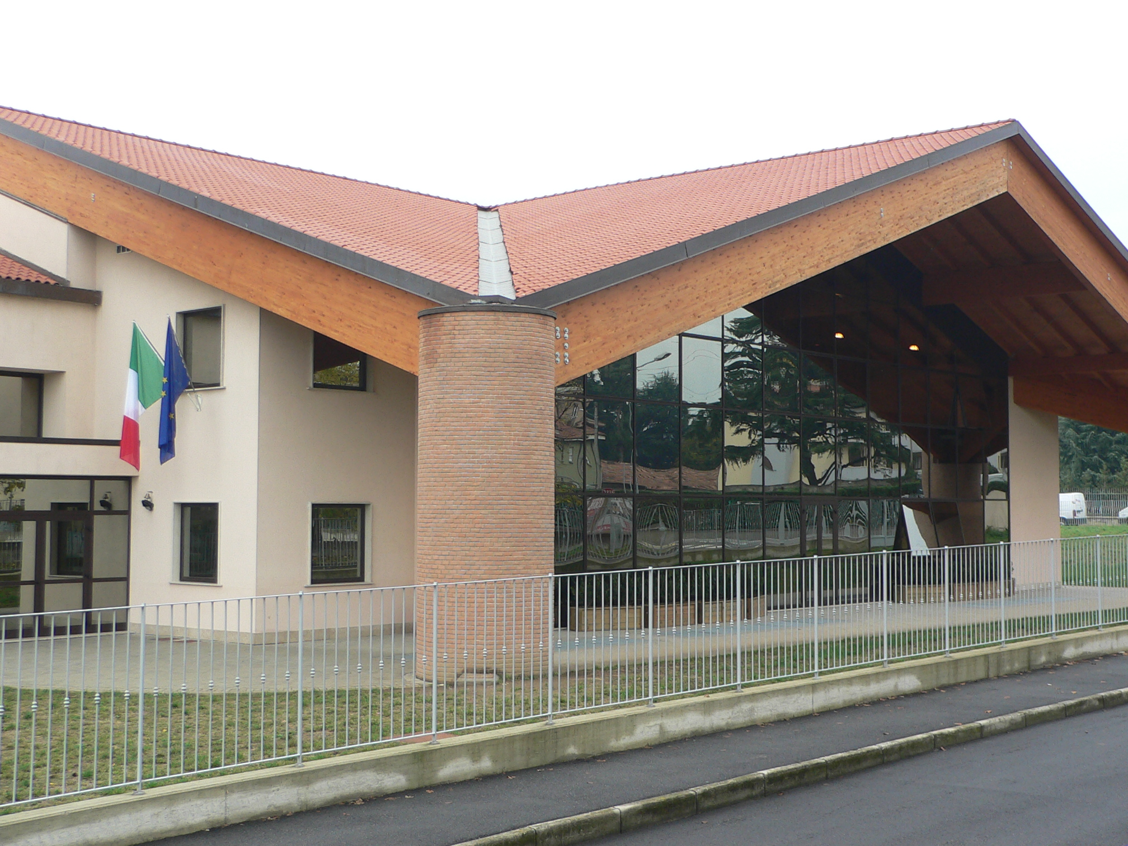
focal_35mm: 46
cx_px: 564
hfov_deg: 41.2
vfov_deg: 31.5
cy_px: 423
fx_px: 1499
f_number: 3.3
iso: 80
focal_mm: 6.1
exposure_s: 1/100
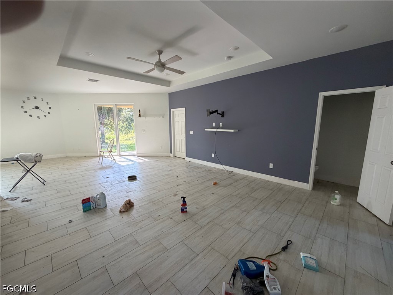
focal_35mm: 14
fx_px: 159
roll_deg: +0.4
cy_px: 148
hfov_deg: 102.1
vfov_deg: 85.7
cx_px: 196
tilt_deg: -8.4
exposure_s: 1/121
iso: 200
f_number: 2.2
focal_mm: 2.22
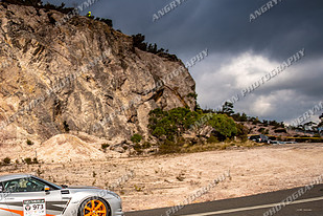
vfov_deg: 21.9
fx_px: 547
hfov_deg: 31.0
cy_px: 176
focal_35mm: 61
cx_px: 17
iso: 100
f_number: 2.8
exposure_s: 1/1000
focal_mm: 29
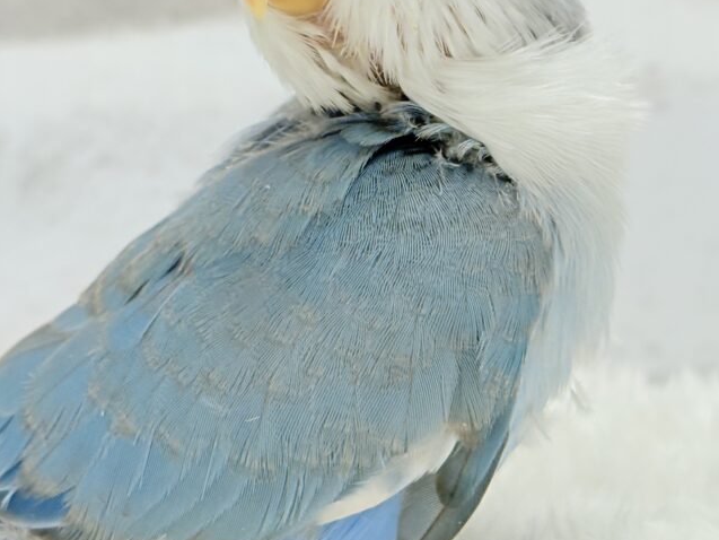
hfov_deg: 20.0
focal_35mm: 98
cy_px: 98
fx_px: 2036
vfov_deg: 15.0
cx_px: 368
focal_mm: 5.96
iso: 80
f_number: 1.6
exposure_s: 1/100
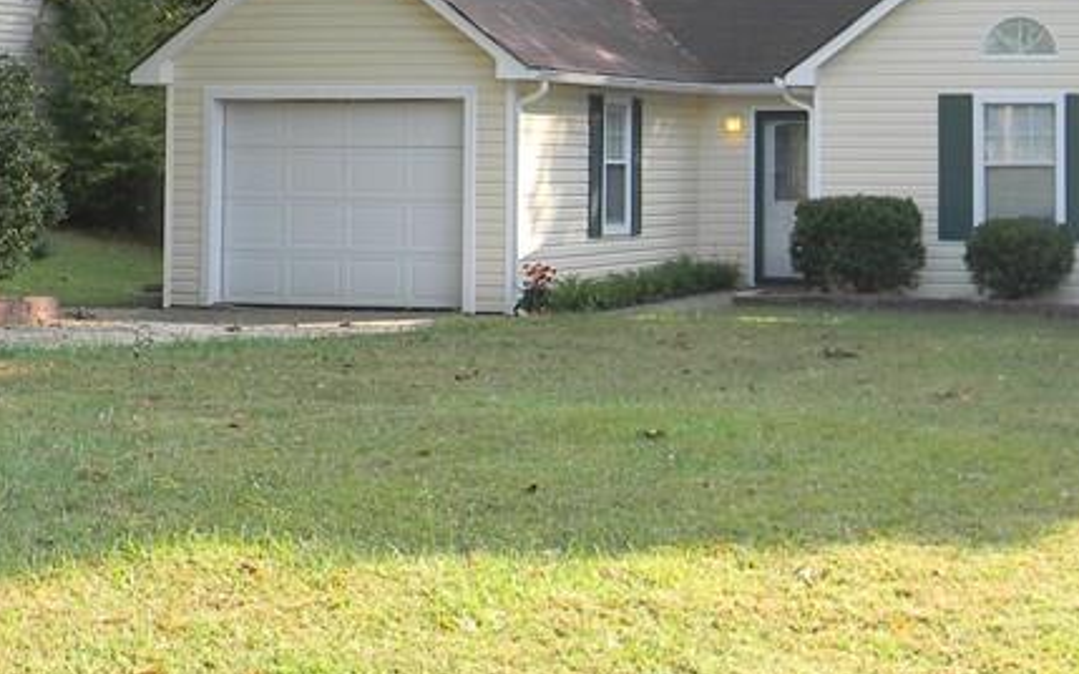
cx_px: 797
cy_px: -35
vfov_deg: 14.1
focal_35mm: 91
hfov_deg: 22.6
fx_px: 2676
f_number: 3.7
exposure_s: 1/126
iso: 80
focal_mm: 6.4
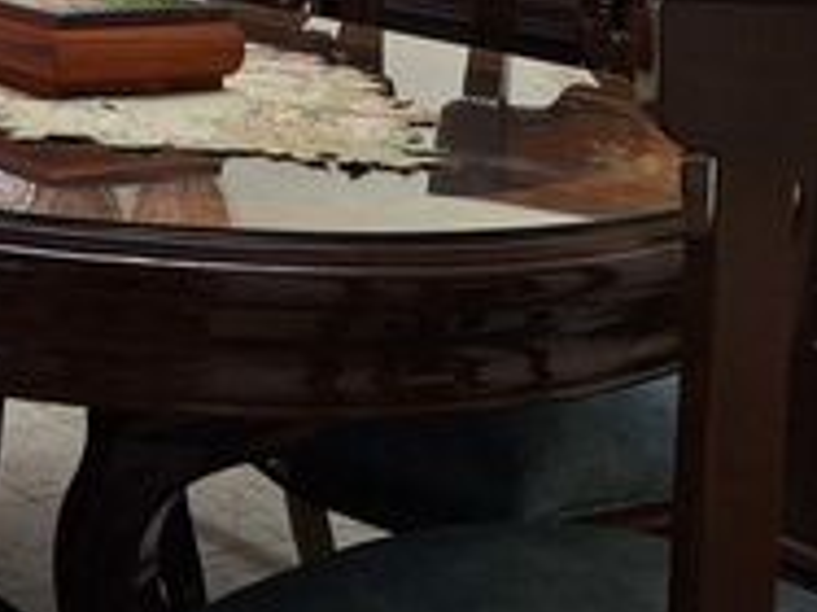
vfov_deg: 17.2
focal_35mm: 82
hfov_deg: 21.0
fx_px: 1934
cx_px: -325
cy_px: -114
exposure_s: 1/40
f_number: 1.8
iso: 100
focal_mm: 5.54
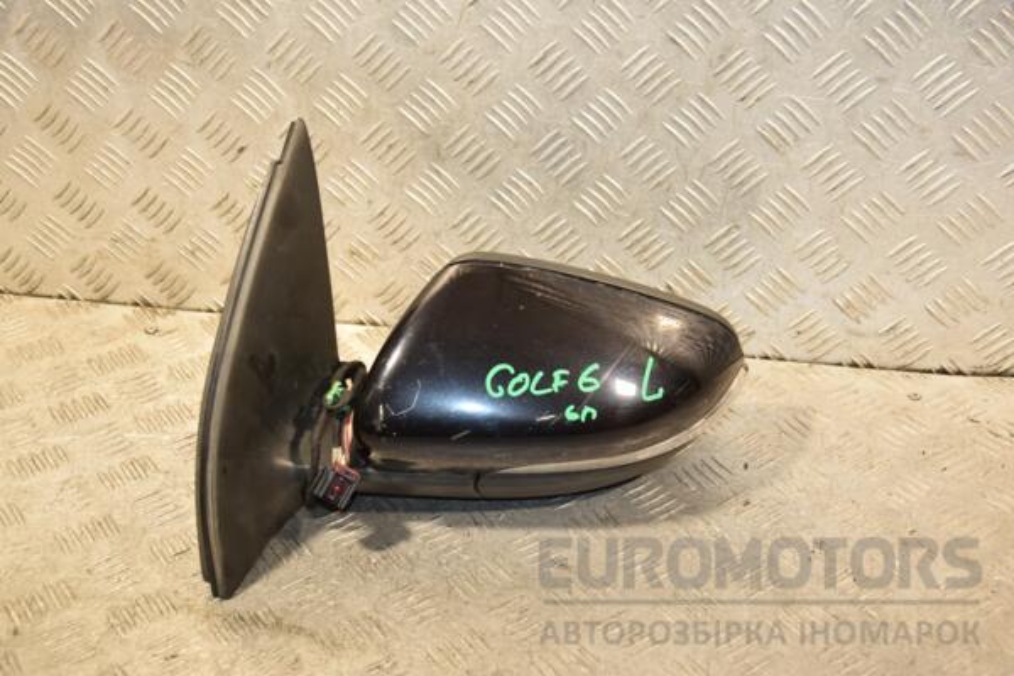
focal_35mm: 51
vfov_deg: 26.5
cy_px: 338
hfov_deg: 38.9
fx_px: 1436
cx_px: 507
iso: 800
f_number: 5
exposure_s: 1/160
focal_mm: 34
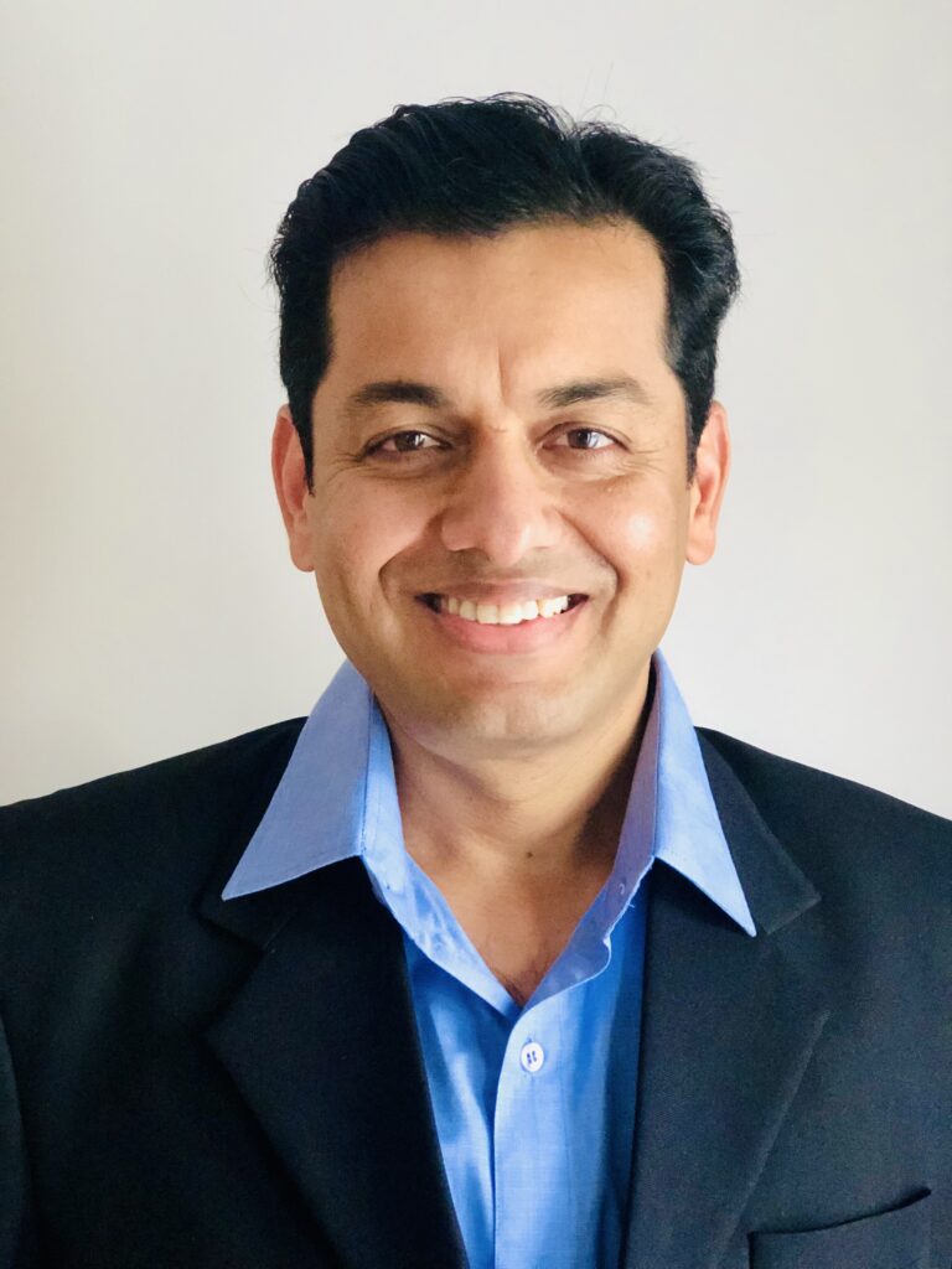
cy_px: 634
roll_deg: -3.3
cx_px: 476
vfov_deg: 33.8
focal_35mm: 57
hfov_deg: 25.7
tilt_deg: -2.5
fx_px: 2090
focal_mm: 6.6
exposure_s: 1/30
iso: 500
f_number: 2.8
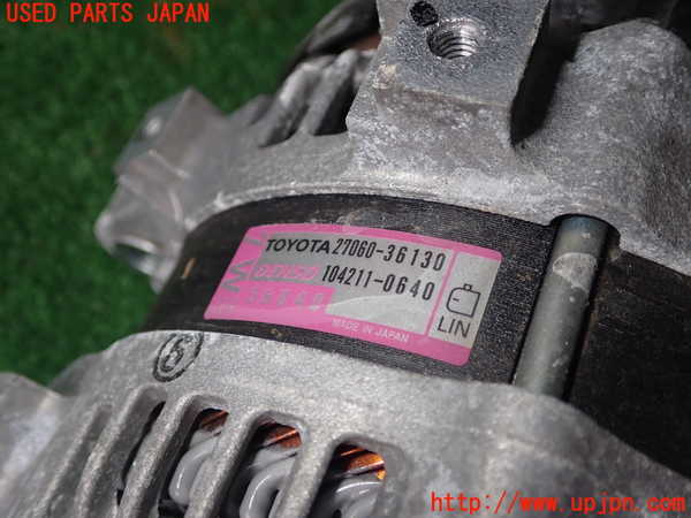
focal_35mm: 38
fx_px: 759
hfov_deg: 49.0
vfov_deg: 37.7
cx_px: 346
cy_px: 259
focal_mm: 6.83
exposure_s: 1/40
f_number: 8
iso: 125
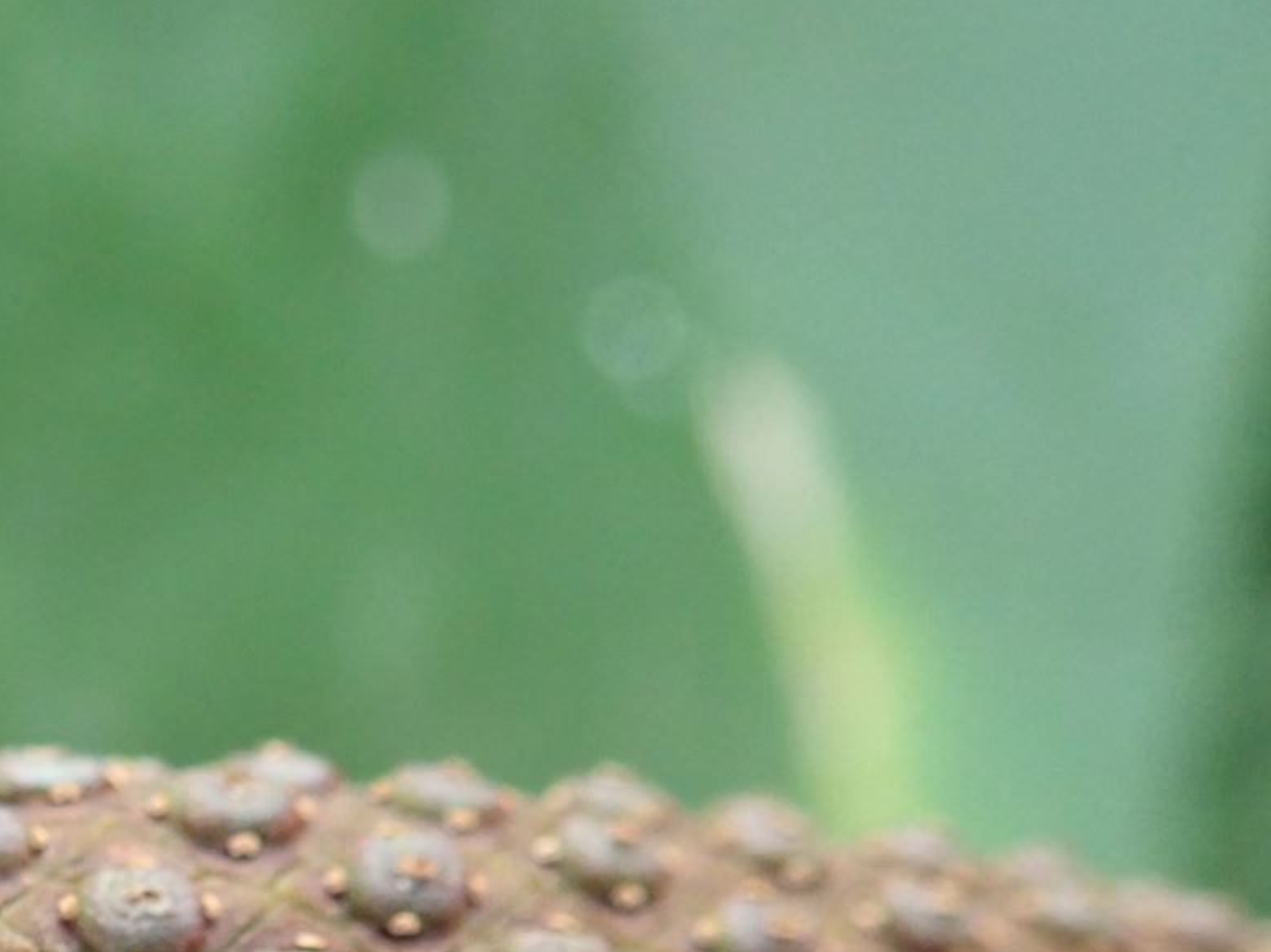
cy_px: 1034
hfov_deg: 23.3
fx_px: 2827
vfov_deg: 18.4
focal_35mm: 77
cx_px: -228
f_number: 2.3
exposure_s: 1/125
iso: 640
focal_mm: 5.5
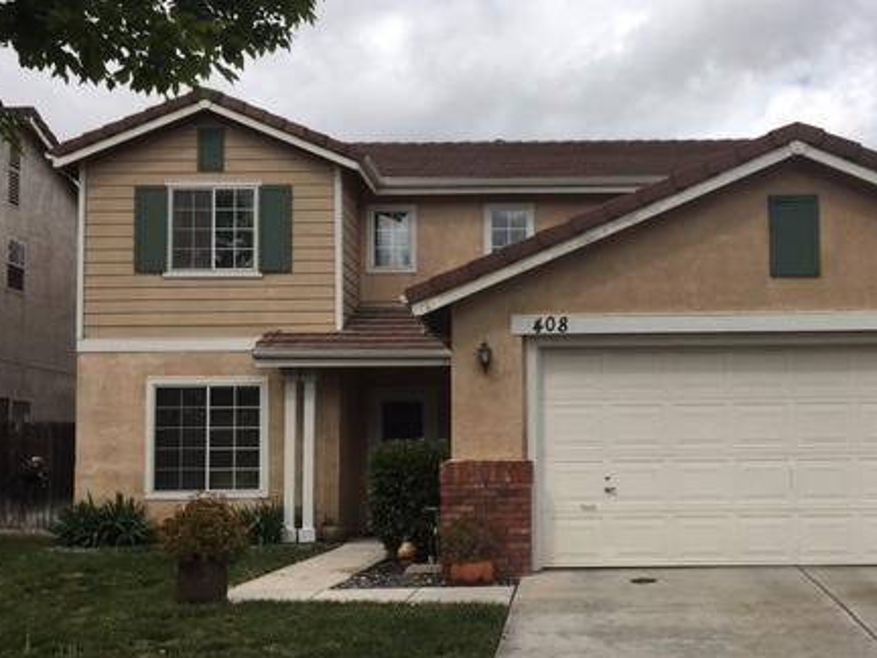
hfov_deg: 43.2
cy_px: 406
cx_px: 587
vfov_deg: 33.5
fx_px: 1089
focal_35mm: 43
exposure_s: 1/2024
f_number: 2.2
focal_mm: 4.15
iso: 25
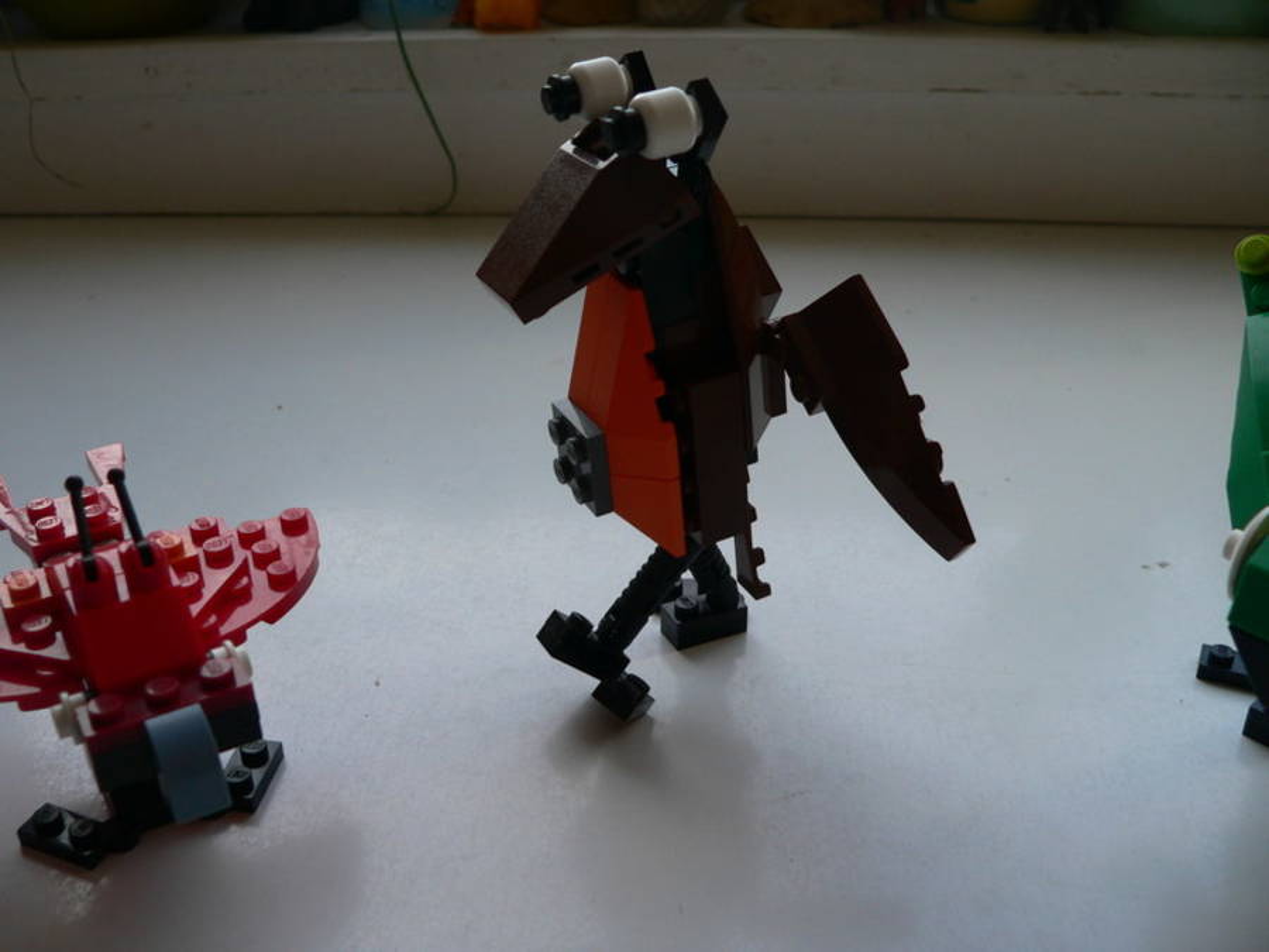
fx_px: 1320
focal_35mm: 36
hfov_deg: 51.4
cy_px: 476
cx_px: 634
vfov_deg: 39.7
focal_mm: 6
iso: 80
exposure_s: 1/125
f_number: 2.8
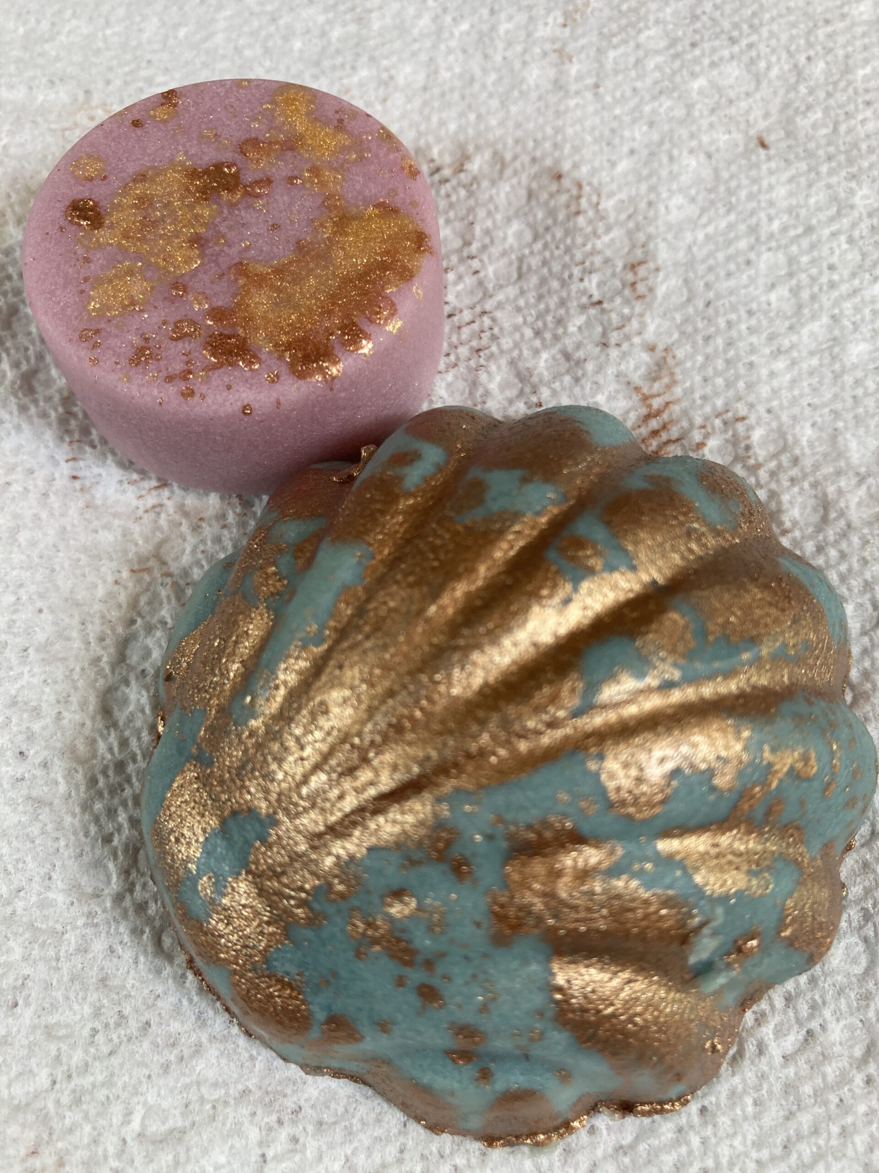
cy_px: 586
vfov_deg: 63.4
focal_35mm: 28
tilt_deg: -68.6
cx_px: 440
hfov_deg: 49.7
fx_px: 948
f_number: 1.8
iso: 80
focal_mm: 3.99
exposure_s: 1/60
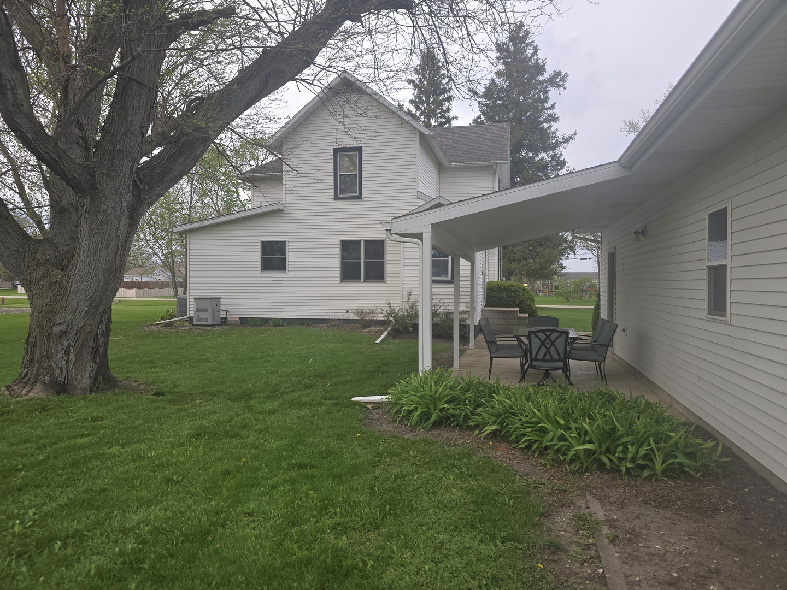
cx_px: 394
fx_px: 523
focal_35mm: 23
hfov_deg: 73.9
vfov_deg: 58.9
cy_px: 295
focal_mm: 6.3
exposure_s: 1/286
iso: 12
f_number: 1.7
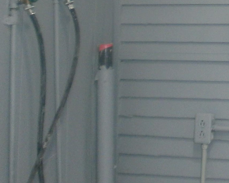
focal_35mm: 94
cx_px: 359
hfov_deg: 17.9
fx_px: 637
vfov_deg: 15.7
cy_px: -46
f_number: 2.9
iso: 125
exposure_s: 1/30
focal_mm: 4.8
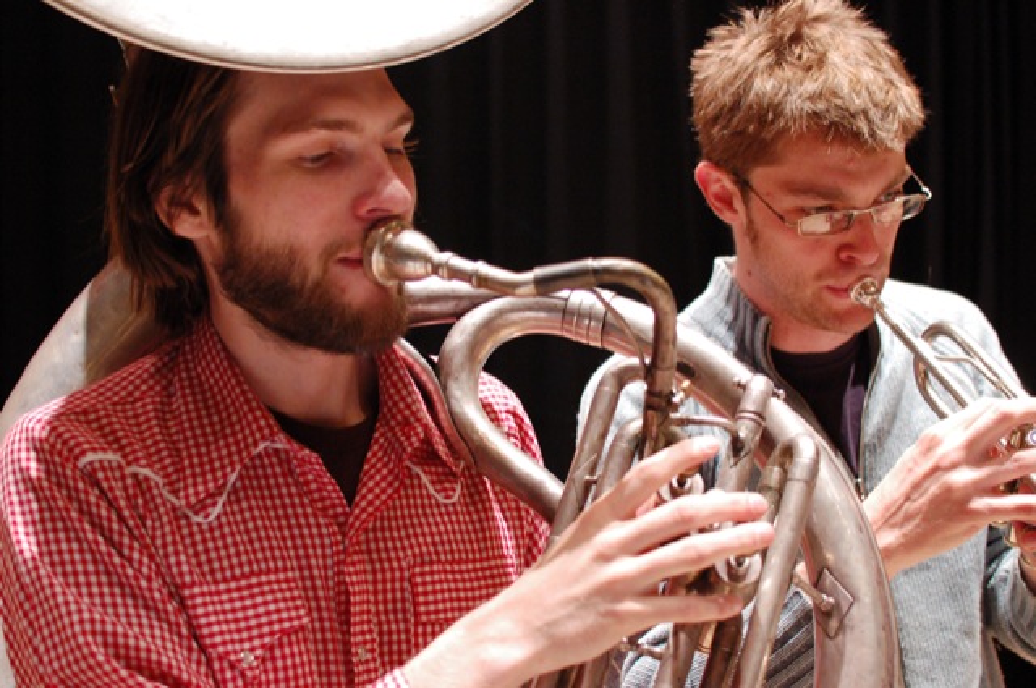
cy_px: 344
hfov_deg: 37.9
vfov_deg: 25.7
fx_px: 1509
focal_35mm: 52
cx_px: 518
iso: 1600
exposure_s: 1/50
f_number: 3.5
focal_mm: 35
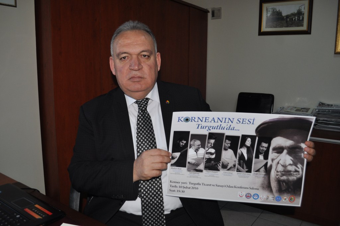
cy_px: 113
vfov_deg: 43.5
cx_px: 170
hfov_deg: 62.0
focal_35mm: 30
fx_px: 283
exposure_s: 1/60
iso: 400
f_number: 3.8
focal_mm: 20
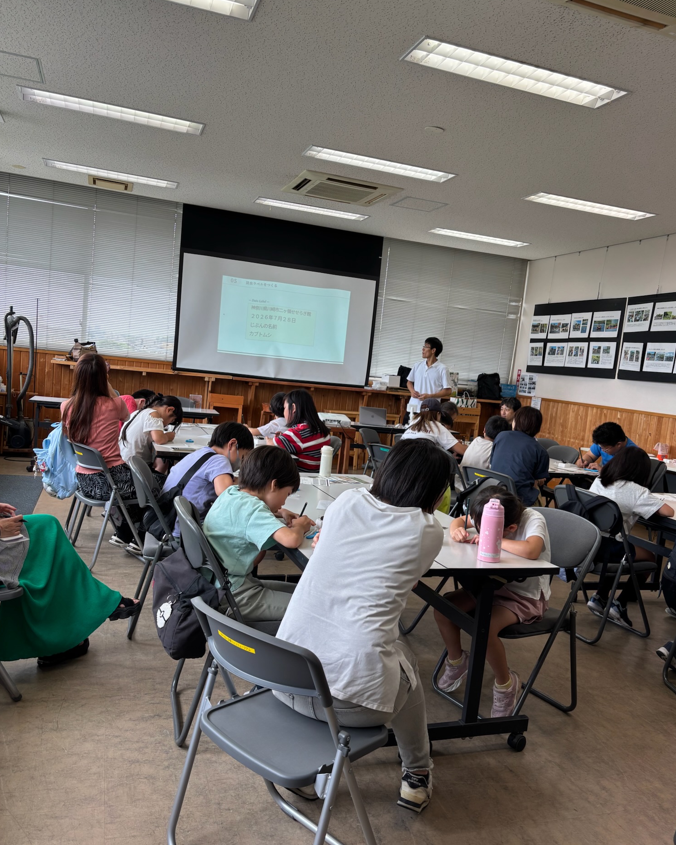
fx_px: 700
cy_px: 445
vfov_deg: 62.2
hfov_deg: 51.5
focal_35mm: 28
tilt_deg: -7.5
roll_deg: -5.8
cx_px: 345
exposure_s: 1/113
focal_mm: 5.96
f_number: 1.6
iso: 32
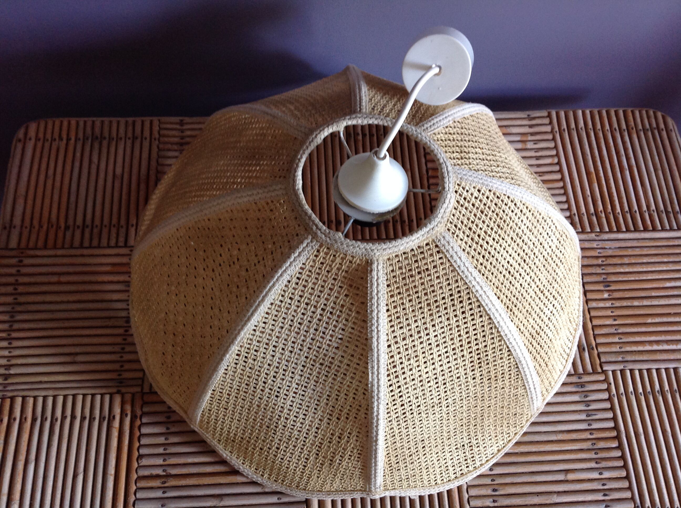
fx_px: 688
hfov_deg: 52.7
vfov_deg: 40.6
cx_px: 340
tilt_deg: -66.0
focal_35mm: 35
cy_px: 254
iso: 100
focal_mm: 4.28
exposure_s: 1/15
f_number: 2.4
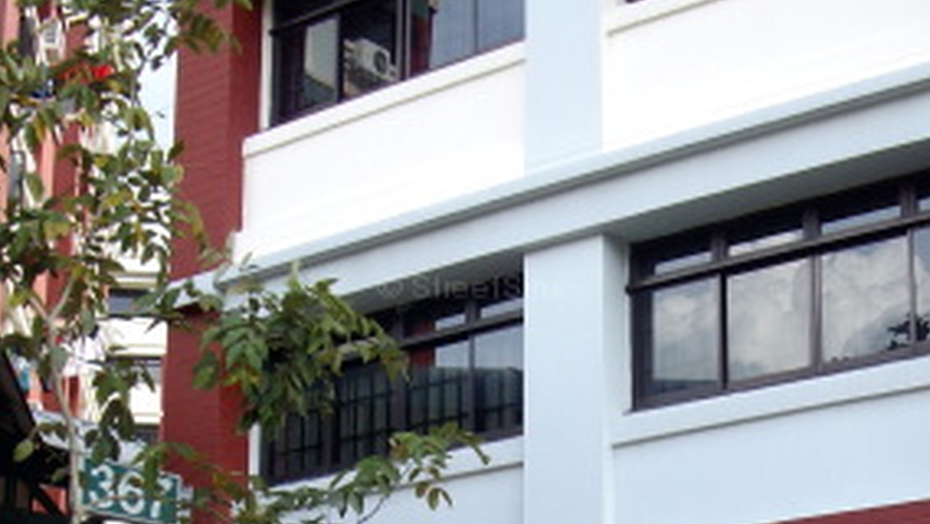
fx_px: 1924
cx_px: 622
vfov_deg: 15.0
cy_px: 619
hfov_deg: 27.0
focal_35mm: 78
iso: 80
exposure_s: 1/160
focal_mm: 6.2
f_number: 2.8
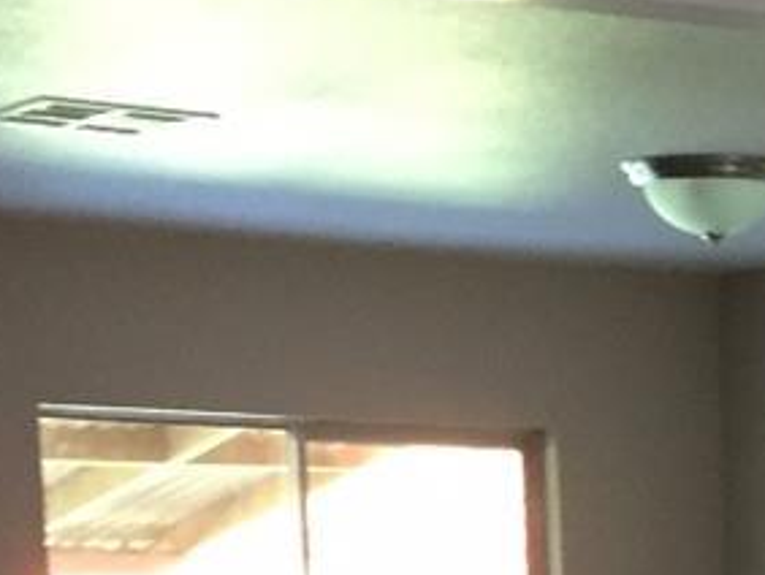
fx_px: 3406
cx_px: 1061
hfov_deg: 12.3
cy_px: 1264
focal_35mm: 154
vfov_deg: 8.9
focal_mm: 4.15
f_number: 2.2
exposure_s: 1/30
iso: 160
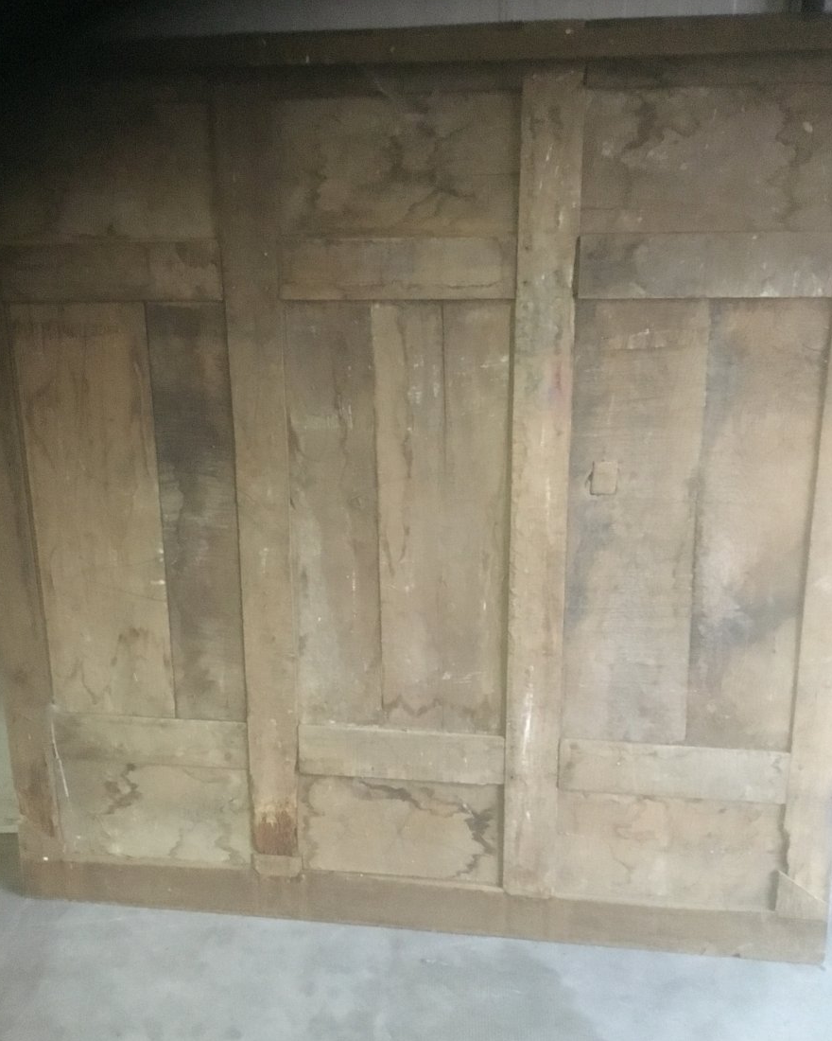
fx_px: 1016
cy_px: 559
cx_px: 414
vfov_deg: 54.2
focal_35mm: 33
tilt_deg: -17.2
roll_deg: +0.2
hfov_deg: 44.5
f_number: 2.4
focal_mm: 3.3
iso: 800
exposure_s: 1/17
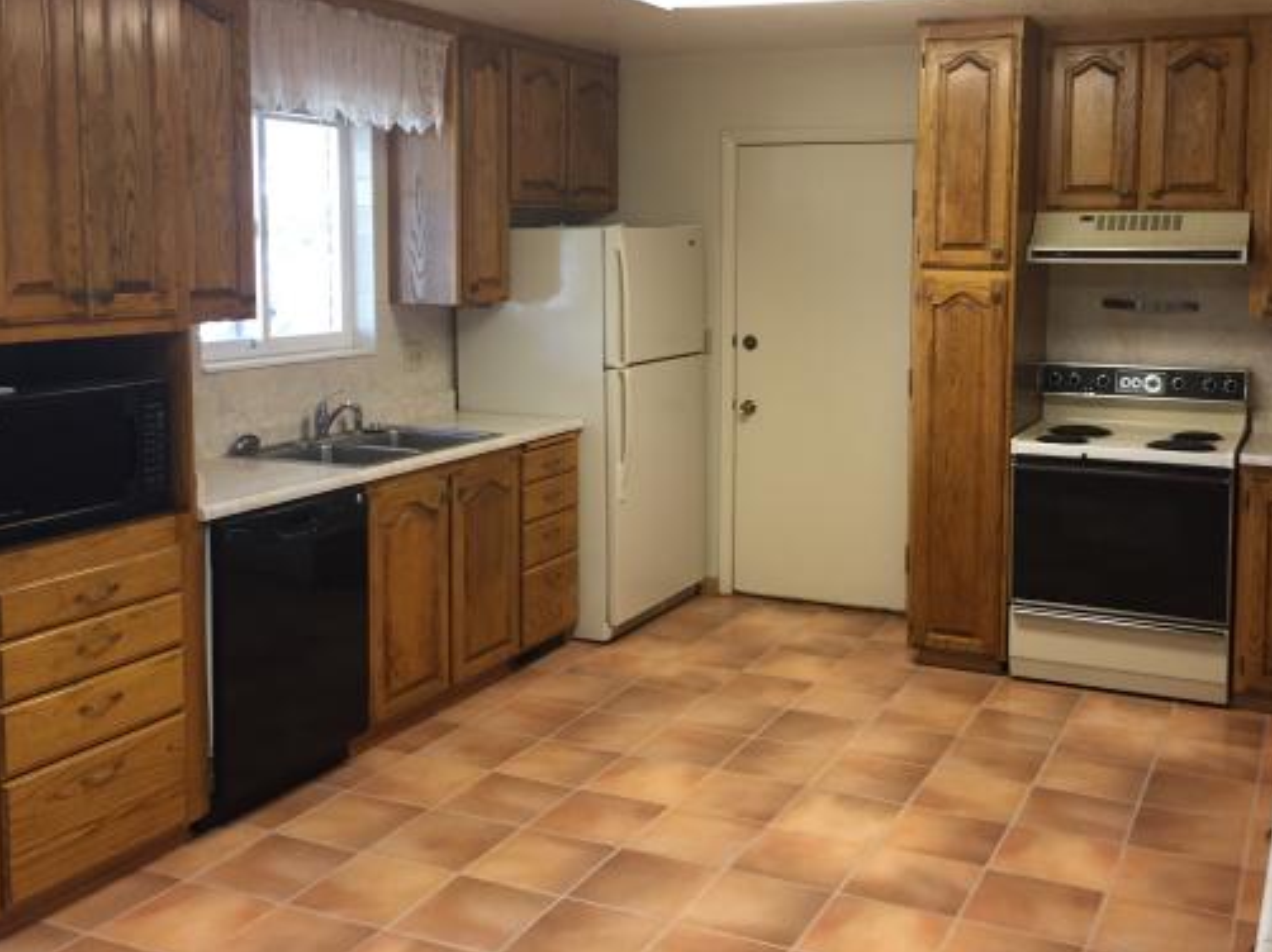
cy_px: 352
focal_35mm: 37
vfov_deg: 38.4
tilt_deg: -4.6
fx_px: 1359
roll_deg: +0.1
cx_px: 722
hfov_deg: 50.0
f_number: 2.2
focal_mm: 4.15
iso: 100
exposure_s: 1/30
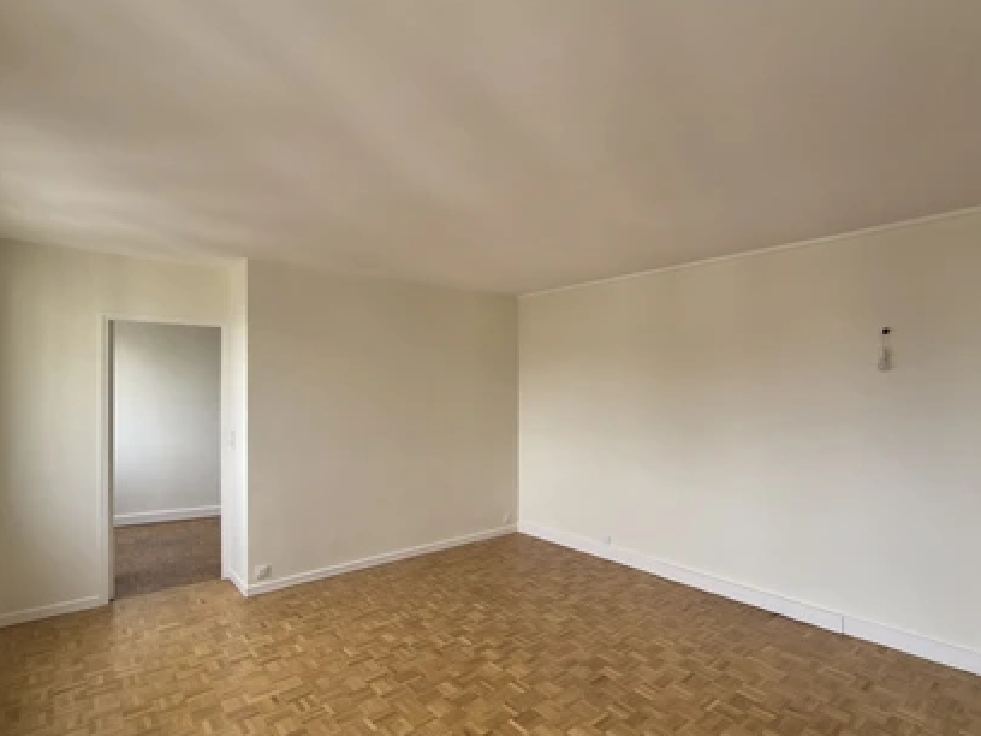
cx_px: 547
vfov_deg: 74.7
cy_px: 373
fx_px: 482
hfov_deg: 90.6
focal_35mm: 17
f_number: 2.2
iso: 64
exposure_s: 1/100
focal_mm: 2.2
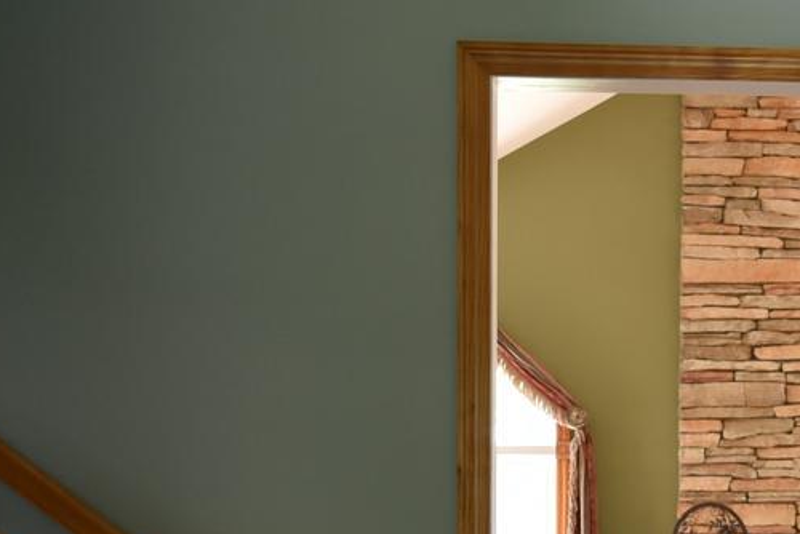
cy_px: 746
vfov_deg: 10.5
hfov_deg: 15.6
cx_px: 930
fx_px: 2824
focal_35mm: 127
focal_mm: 31
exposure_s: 1/15
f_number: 6.3
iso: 800
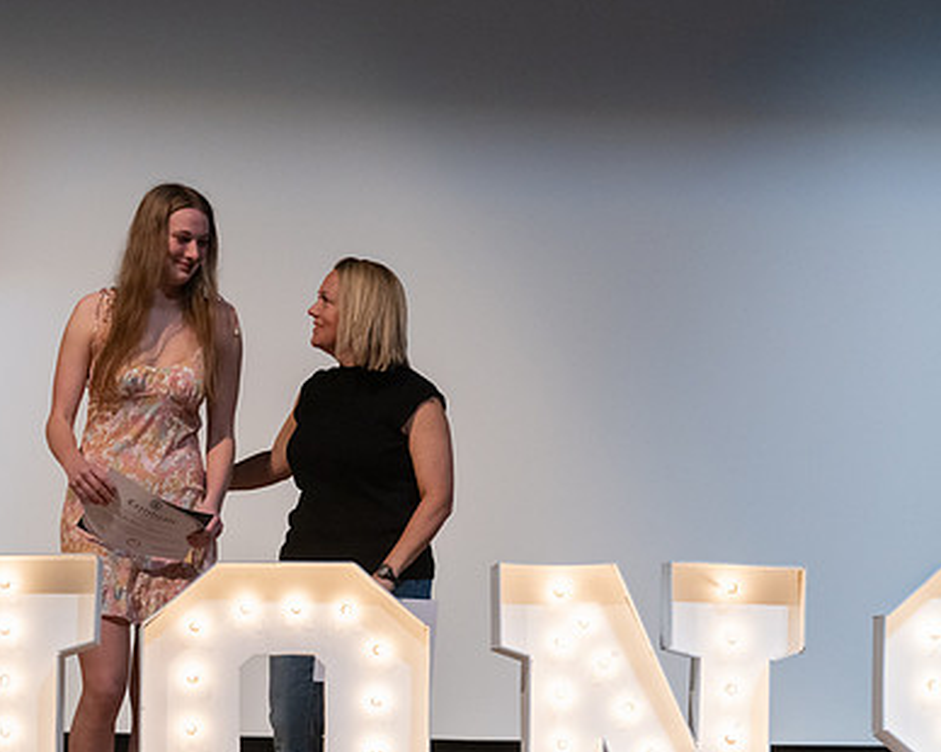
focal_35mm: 146
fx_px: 4064
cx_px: 247
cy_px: 370
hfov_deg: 13.2
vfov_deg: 10.6
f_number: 4.5
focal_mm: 104
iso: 6400
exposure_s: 1/320
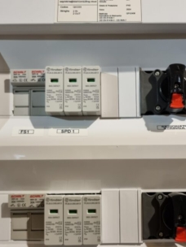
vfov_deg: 45.3
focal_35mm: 41
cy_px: 157
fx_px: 294
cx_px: 101
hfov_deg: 35.1
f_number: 1.8
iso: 320
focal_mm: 5.4
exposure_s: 1/100
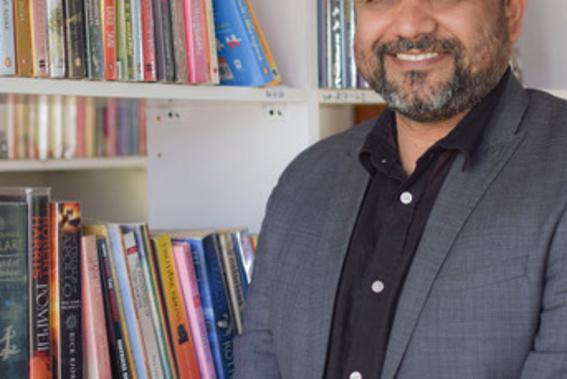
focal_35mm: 98
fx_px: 1543
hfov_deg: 20.7
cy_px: 175
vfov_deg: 14.0
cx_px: 413
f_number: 1.8
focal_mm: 35
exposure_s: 1/125
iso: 100
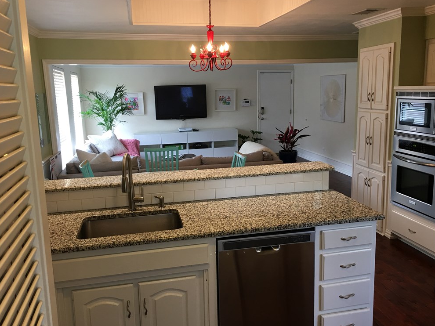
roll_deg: +1.2
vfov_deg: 46.8
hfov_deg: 60.0
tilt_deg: -9.8
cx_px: 221
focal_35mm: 30
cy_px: 159
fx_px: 377
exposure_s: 1/15
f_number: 2.2
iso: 32
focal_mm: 4.15
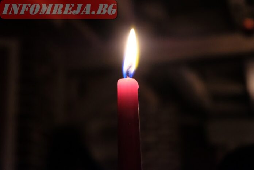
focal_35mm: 75
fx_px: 529
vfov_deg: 18.2
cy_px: 85
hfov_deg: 27.0
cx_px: 127
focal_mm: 50
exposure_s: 1/60
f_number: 5.6
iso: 6400
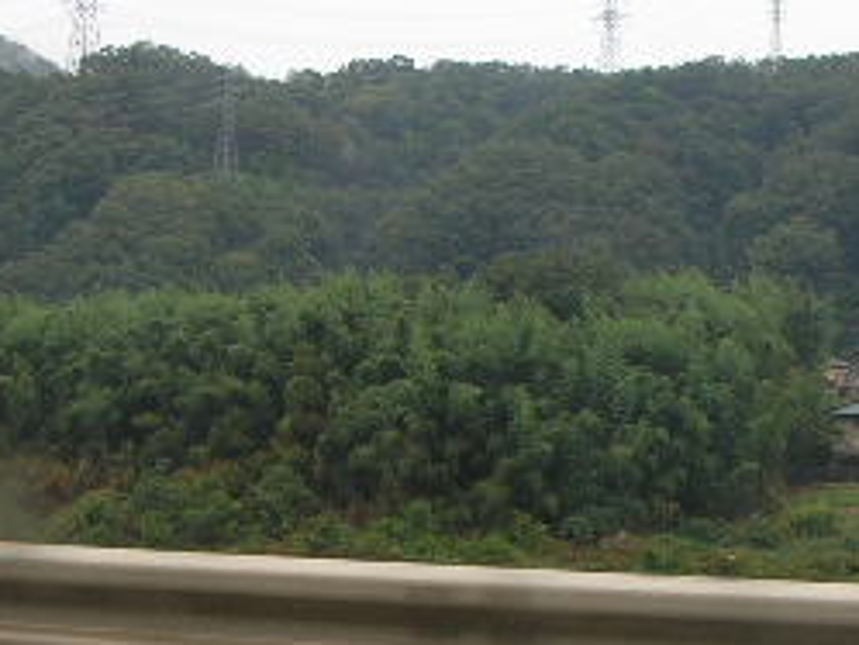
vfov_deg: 16.3
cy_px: 514
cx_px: 514
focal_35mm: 90
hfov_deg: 21.7
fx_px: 2234
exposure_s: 1/128
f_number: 2.8
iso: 50
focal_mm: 5.8
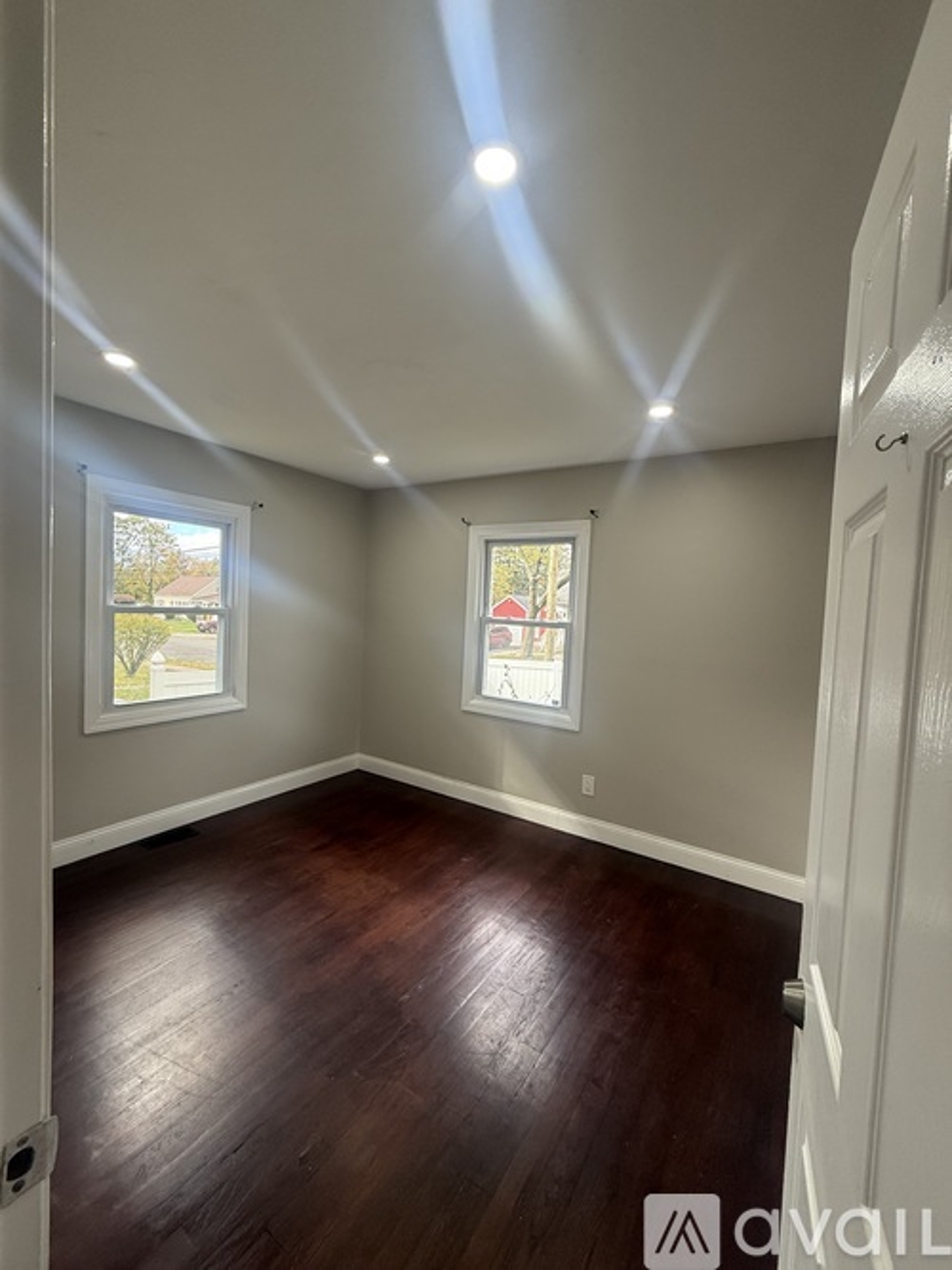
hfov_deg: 85.7
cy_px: 635
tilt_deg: -1.4
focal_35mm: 14
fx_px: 514
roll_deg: -3.2
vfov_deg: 102.1
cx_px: 476
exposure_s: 1/120
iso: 160
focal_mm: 2.22
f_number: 2.2
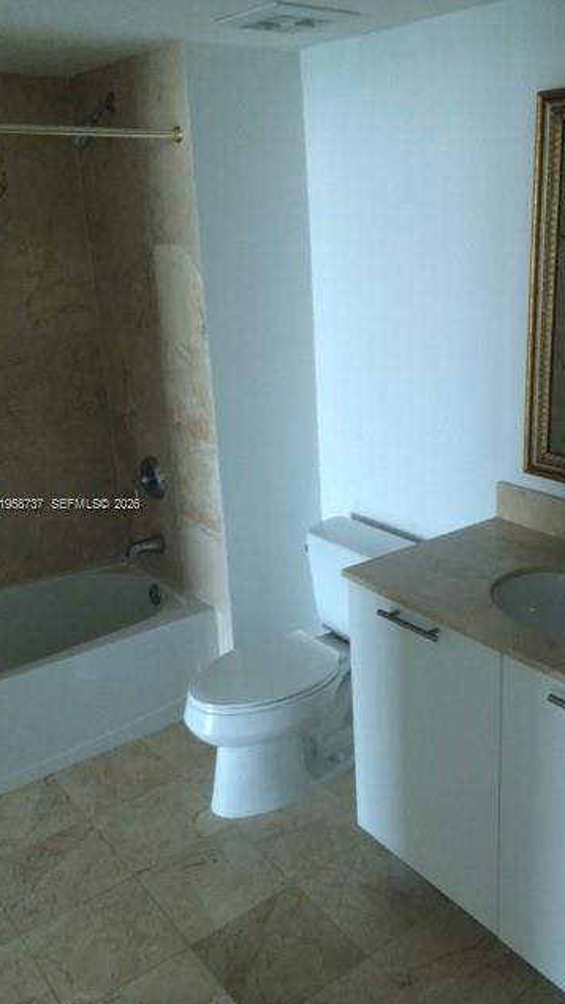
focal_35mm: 33
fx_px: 878
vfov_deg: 59.5
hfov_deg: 35.4
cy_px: 505
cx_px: 362
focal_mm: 4.12
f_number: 2.2
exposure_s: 1/30
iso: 80
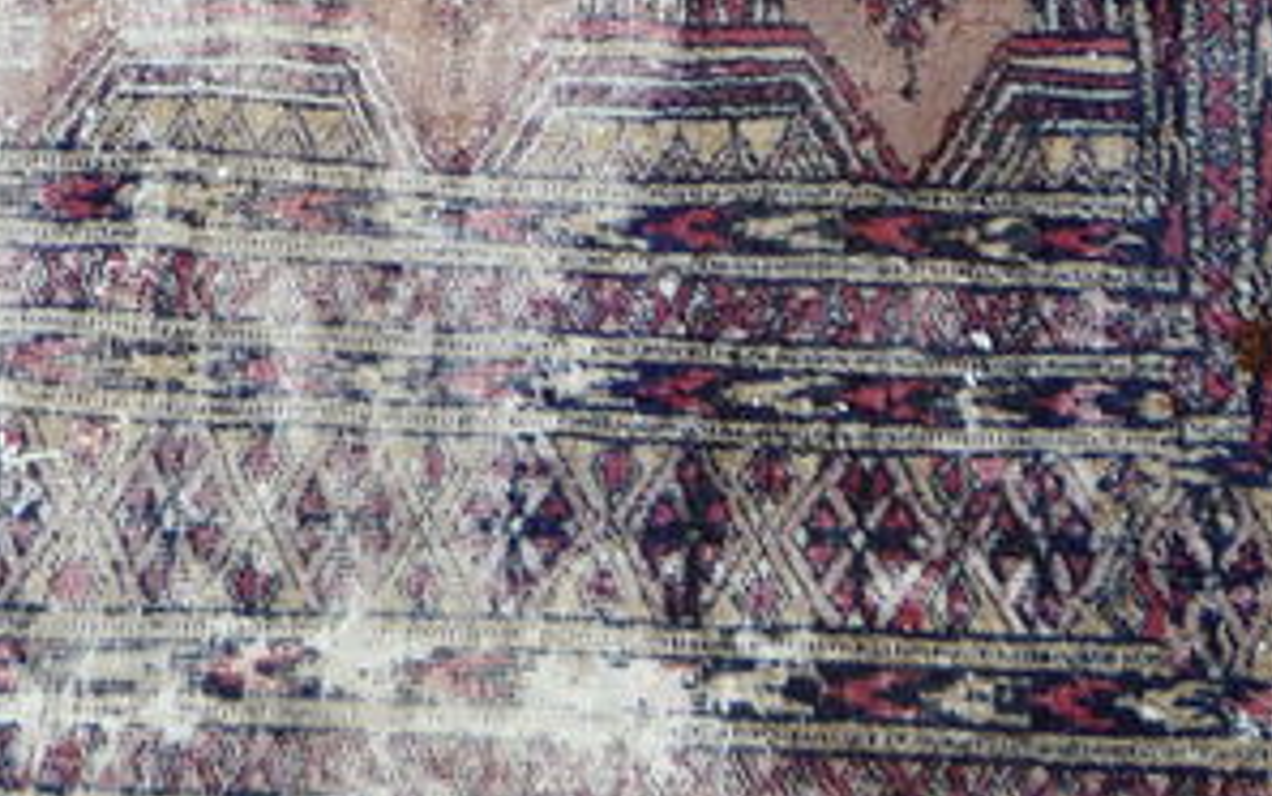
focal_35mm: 107
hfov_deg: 19.4
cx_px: 390
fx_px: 3711
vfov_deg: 11.7
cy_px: -437
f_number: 3.3
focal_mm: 5.2
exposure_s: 1/50
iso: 100
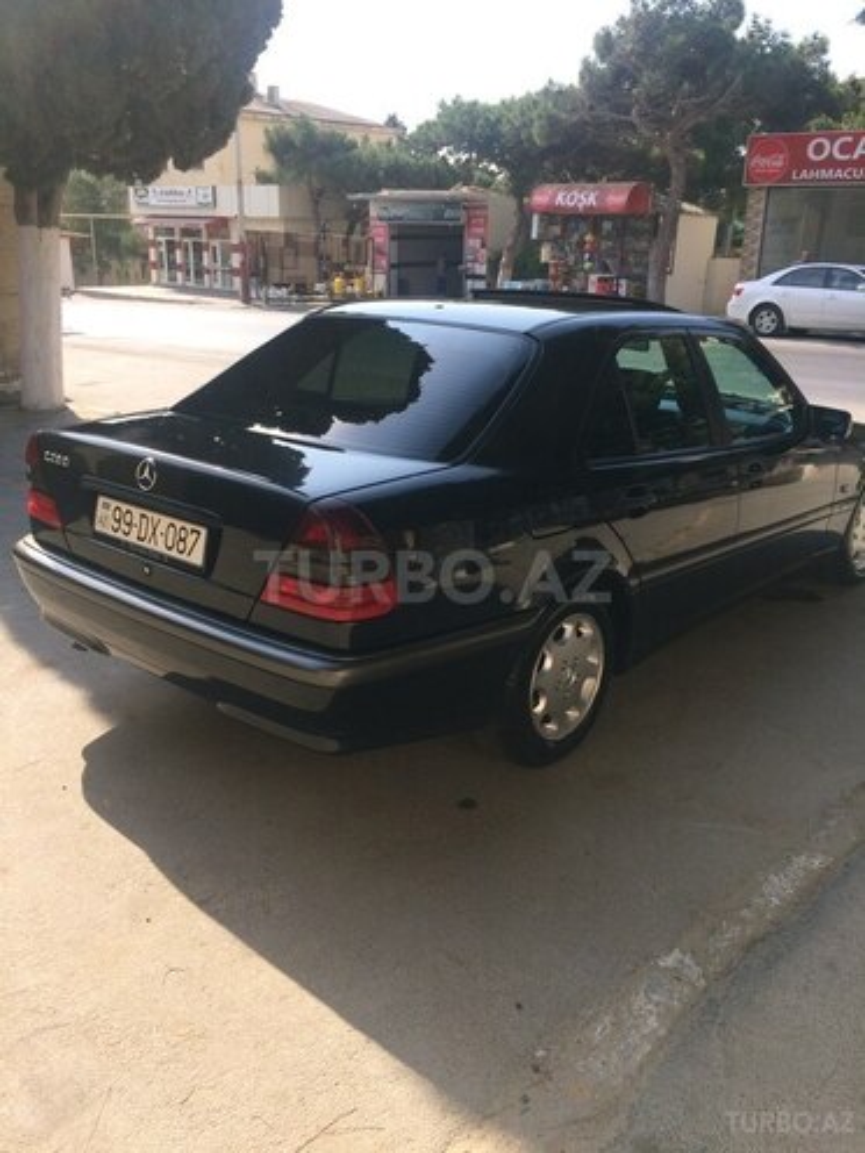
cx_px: 432
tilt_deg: -19.8
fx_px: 966
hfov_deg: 48.2
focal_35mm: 29
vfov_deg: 61.7
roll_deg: +0.4
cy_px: 576
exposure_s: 1/933
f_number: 2.2
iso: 32
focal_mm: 4.15
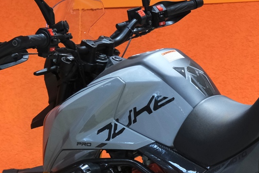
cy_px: 134
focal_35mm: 179
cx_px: 246
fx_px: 1288
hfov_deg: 11.4
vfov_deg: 7.7
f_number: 4
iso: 1600
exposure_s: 1/100
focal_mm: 39.3
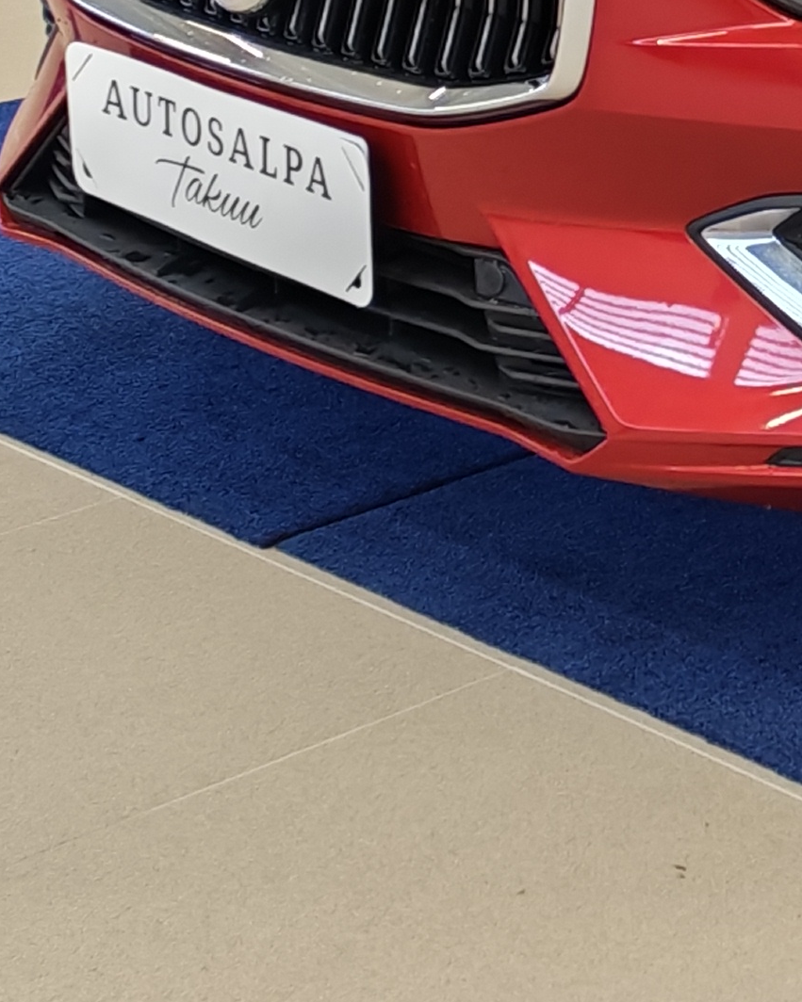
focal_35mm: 124
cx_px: 1450
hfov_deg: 11.5
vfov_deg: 15.0
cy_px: -182
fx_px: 3680
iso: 250
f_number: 1.9
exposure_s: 1/100
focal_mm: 6.12
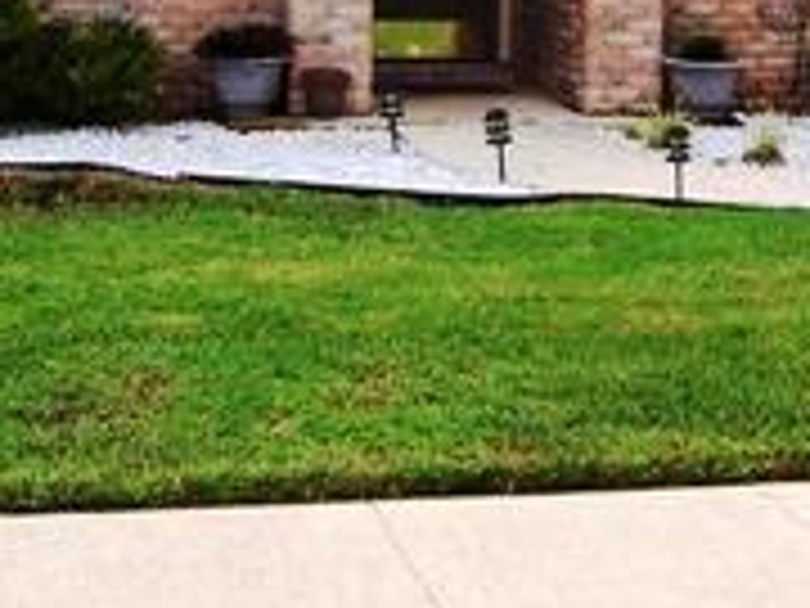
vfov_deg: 13.3
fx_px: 2527
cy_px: -124
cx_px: 549
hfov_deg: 18.2
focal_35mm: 108
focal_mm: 6
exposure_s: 1/250
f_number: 4.8
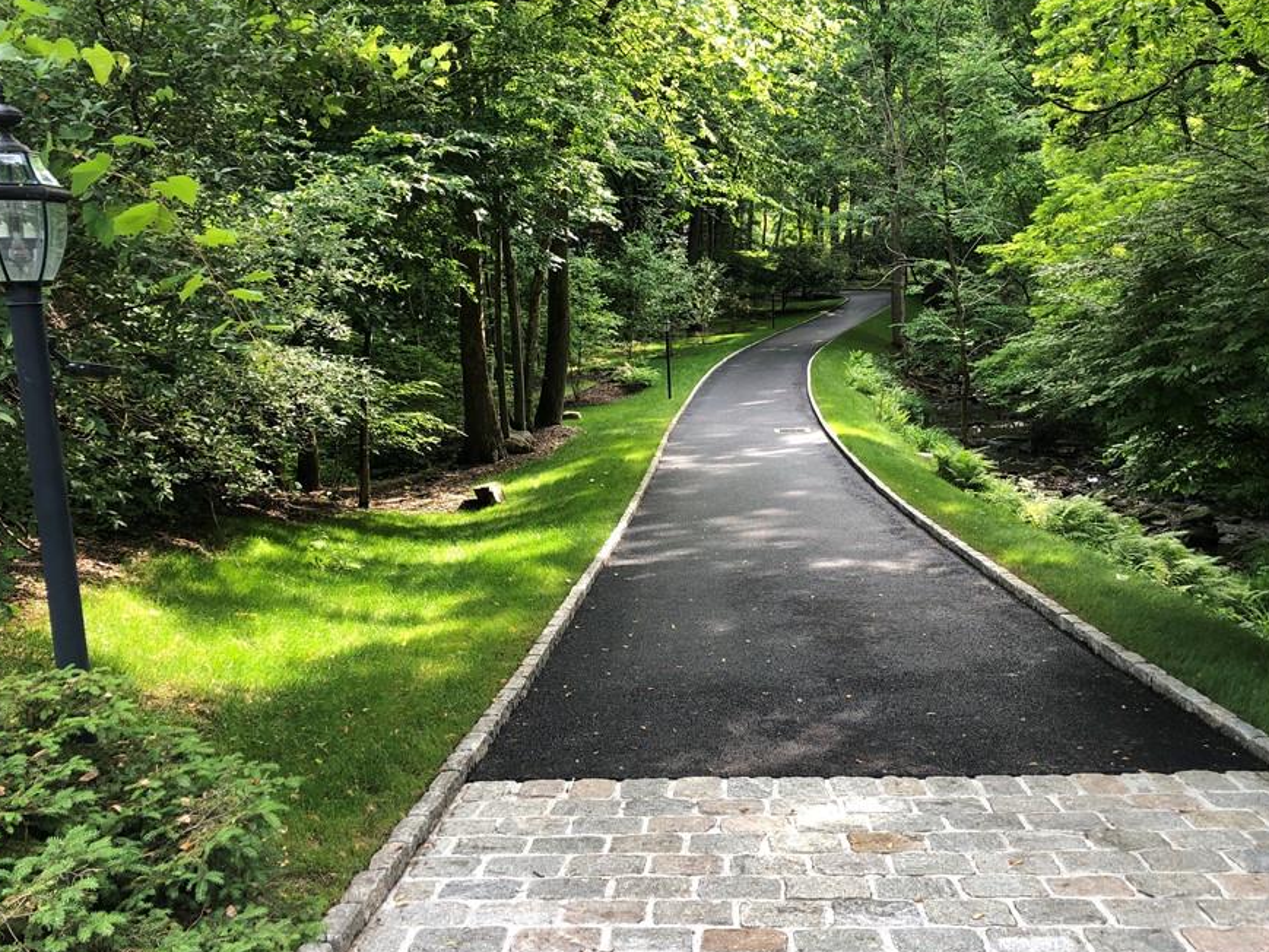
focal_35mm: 33
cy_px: 492
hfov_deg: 55.3
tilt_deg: -9.2
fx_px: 1210
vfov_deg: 42.9
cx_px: 680
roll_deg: +2.9
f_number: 1.8
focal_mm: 3.99
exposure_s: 1/120
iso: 32
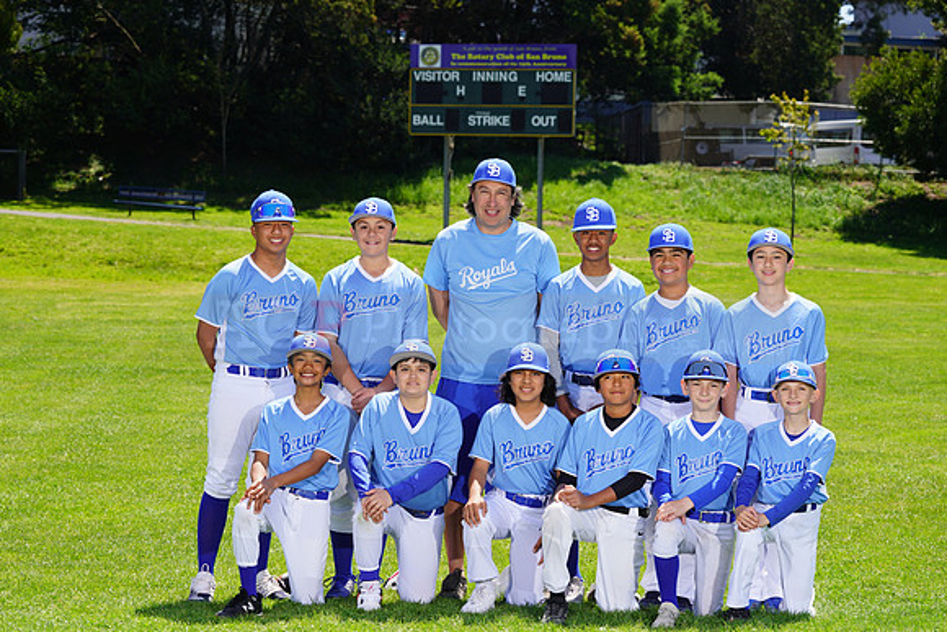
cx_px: 474
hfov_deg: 19.6
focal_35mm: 104
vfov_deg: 13.2
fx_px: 2736
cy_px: 316
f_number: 8
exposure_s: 1/250
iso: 100
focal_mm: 104
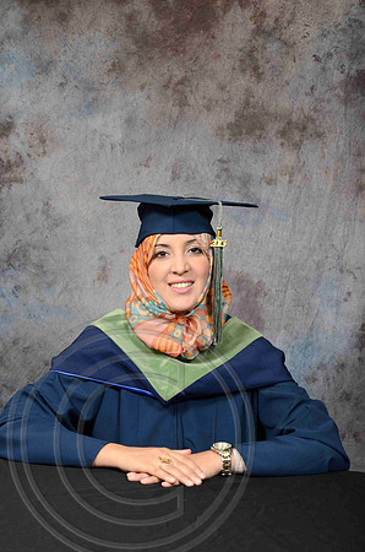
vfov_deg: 33.5
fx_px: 917
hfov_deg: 22.5
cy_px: 276
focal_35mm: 60
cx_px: 182
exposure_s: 1/200
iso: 200
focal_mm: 40
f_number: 6.3
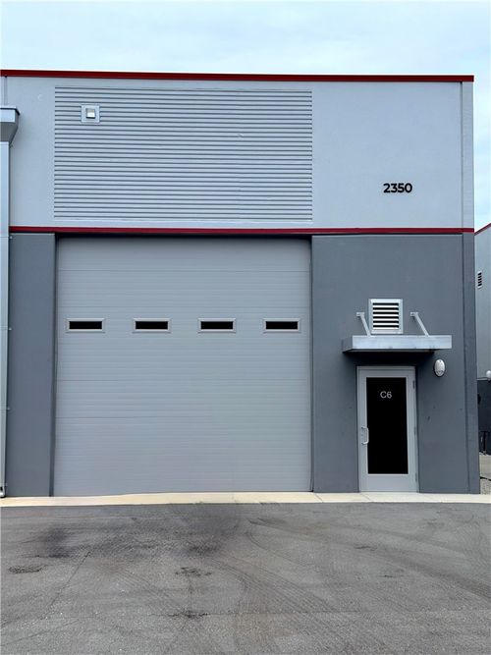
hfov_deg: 30.3
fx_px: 908
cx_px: 246
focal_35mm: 48
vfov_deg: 39.7
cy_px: 328
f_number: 1.78
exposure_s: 1/6536
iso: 64
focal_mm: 6.76
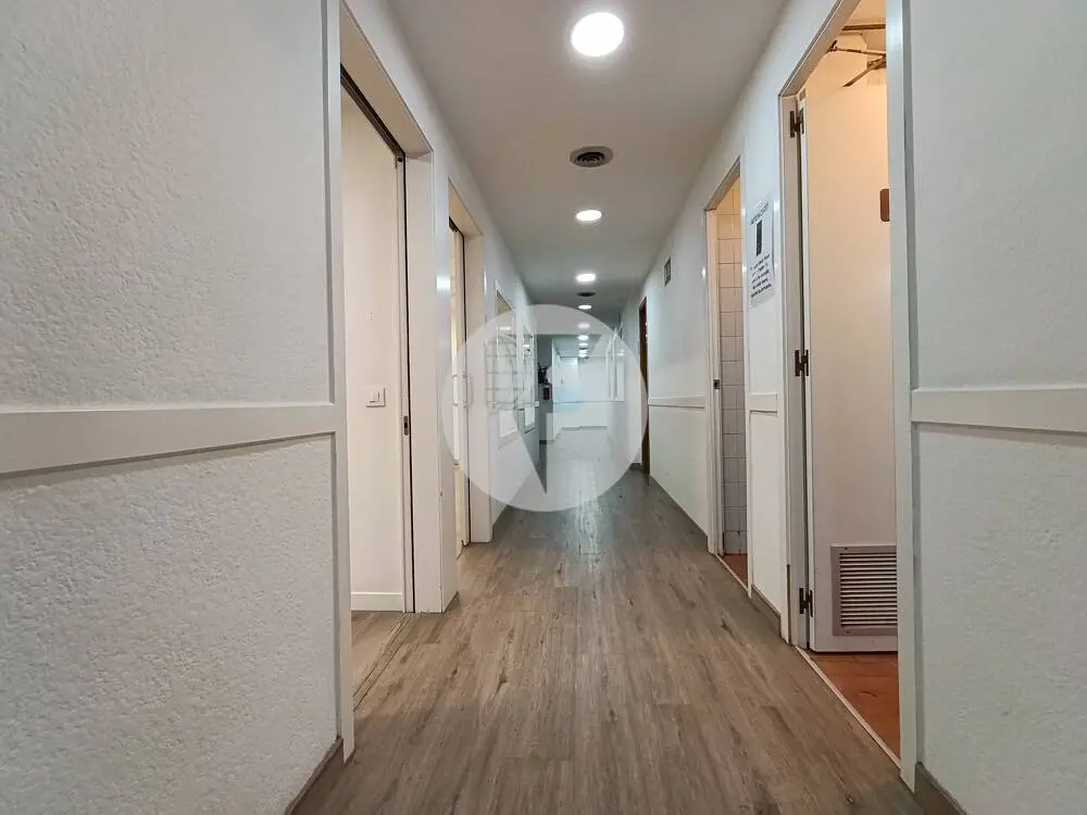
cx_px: 544
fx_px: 471
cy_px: 408
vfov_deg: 81.7
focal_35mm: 15
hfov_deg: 98.2
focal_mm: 1.65
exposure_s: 1/50
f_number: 2.2
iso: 250
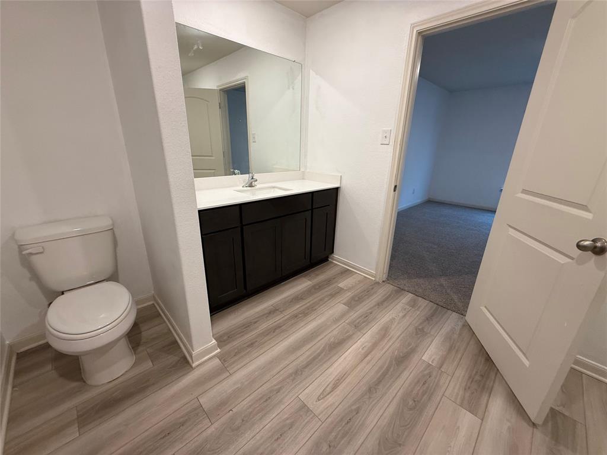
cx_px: 304
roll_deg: -1.2
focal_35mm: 14
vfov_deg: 85.7
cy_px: 228
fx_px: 245
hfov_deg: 102.1
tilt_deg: -18.5
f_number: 2.2
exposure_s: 1/120
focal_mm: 2.22
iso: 320
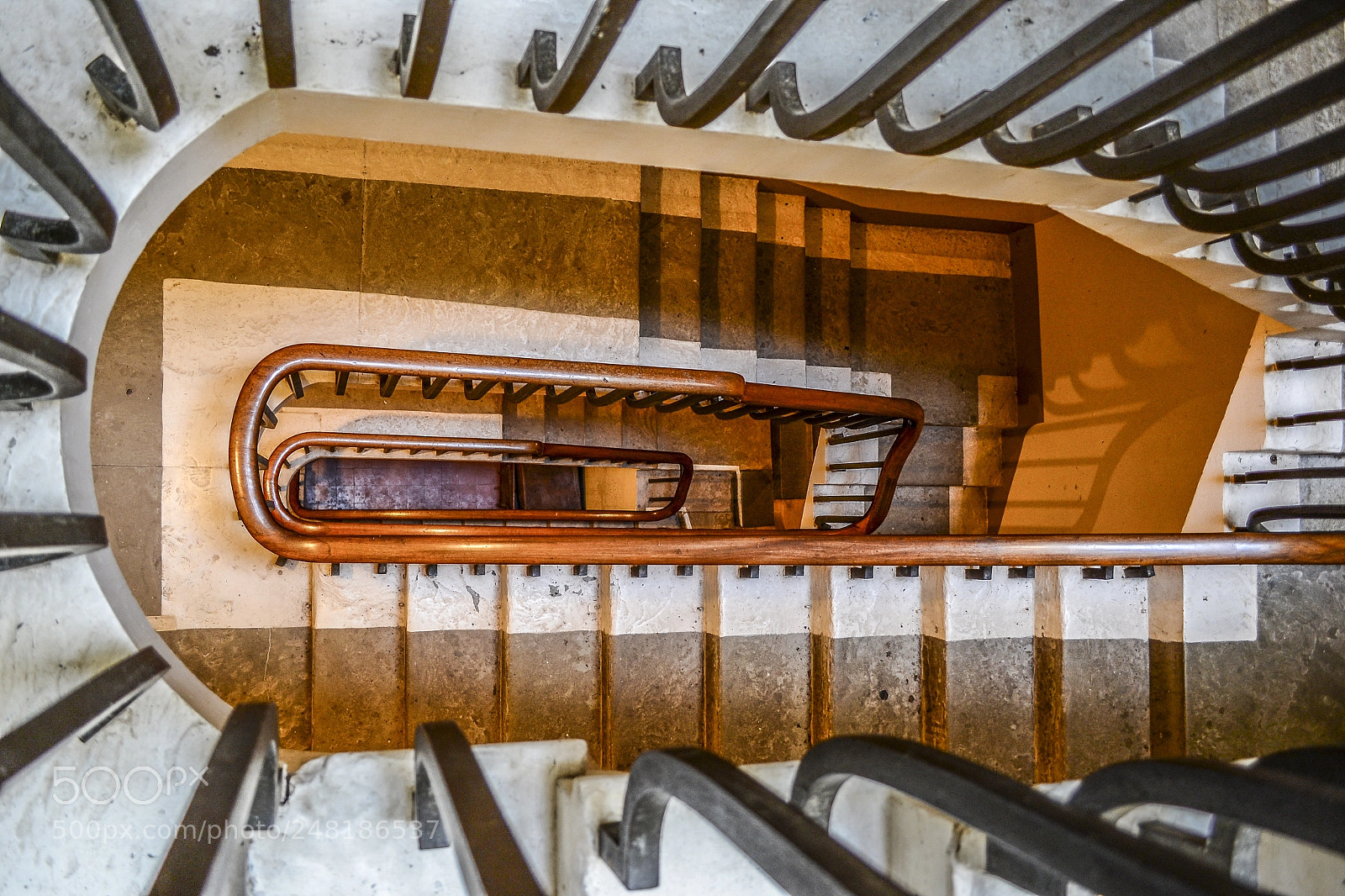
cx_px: 672
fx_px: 1008
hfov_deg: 67.4
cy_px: 448
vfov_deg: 47.9
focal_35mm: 27
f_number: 3.5
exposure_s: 1/13
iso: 400
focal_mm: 18
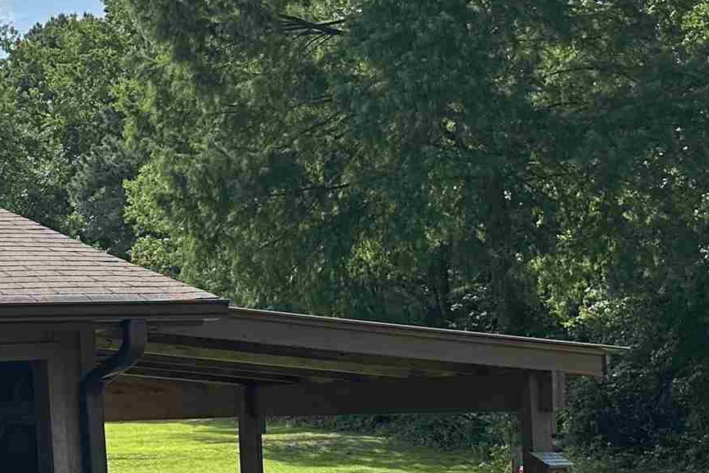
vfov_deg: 15.6
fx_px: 1714
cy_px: 356
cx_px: -435
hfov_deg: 19.5
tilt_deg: +3.0
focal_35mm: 87
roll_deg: +2.4
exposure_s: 1/2967
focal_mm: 6.86
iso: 80
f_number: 1.78
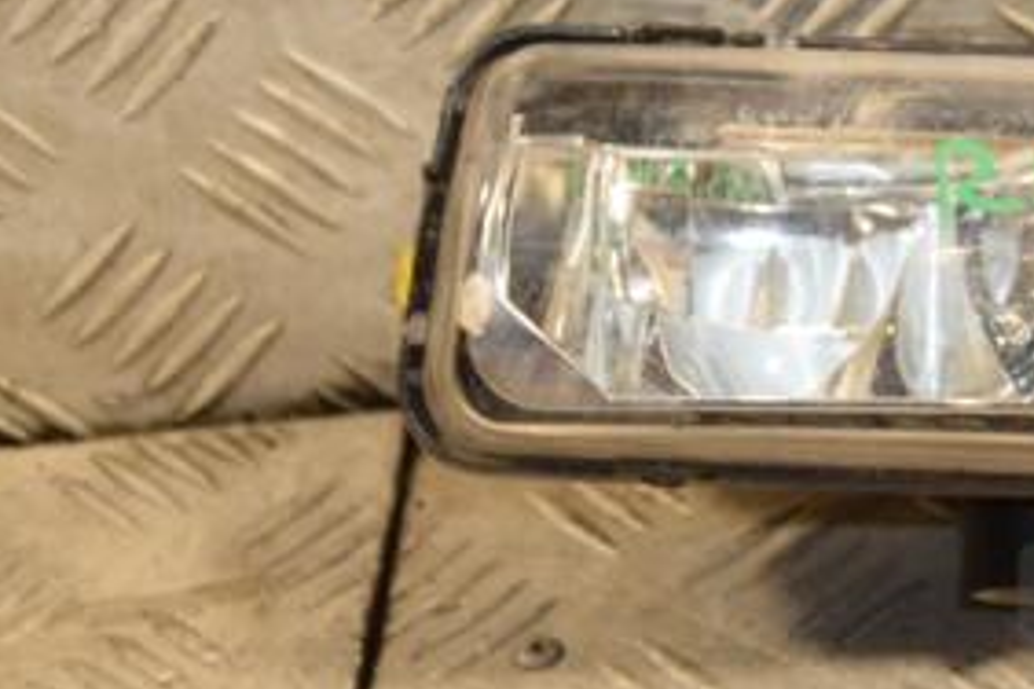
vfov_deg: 6.5
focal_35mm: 211
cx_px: 950
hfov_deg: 9.7
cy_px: 110
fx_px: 6060
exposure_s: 1/200
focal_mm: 66
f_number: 5.6
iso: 800
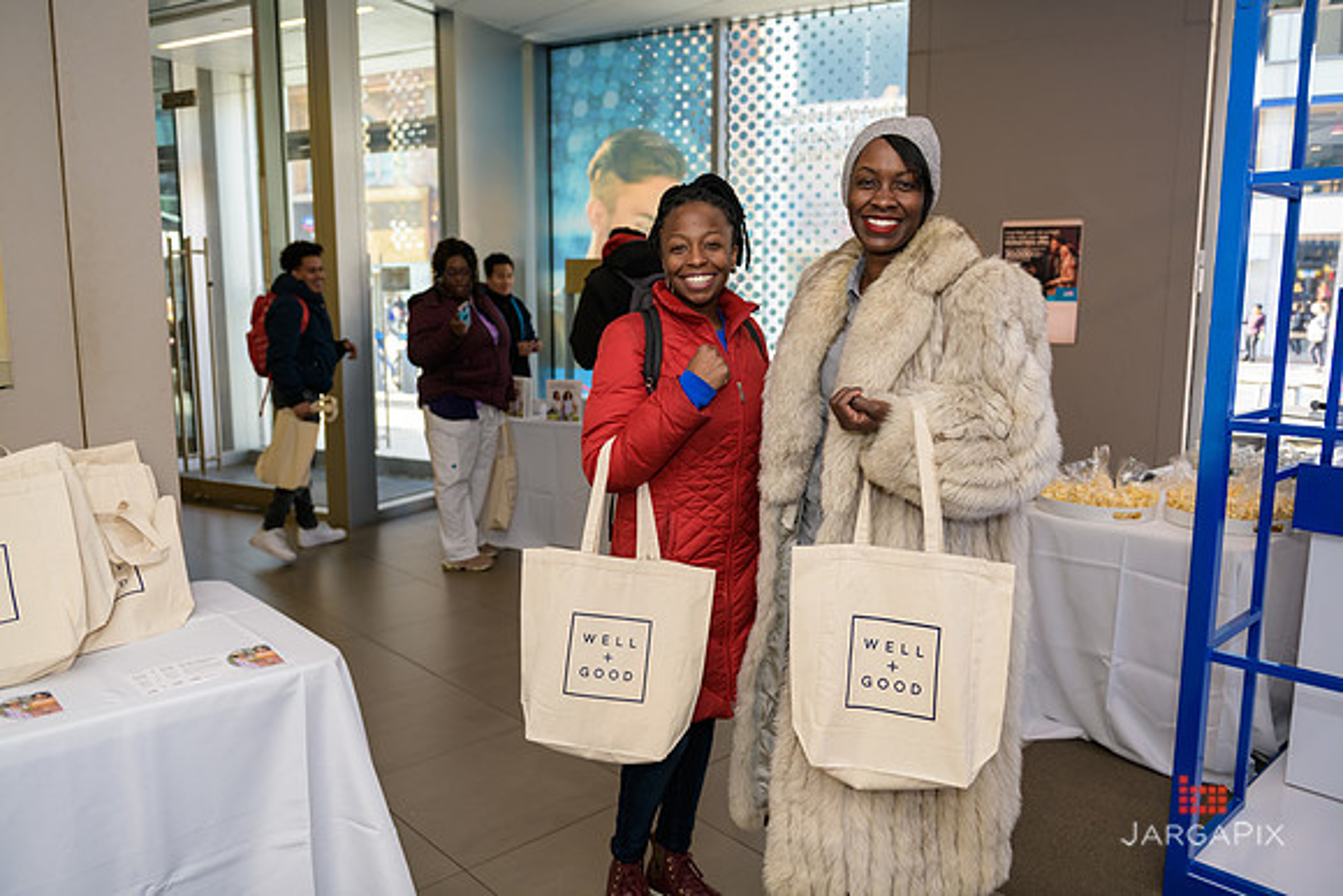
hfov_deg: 67.4
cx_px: 672
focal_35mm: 27
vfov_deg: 48.0
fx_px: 1007
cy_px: 448
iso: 200
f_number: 3.2
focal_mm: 27
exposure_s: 1/125
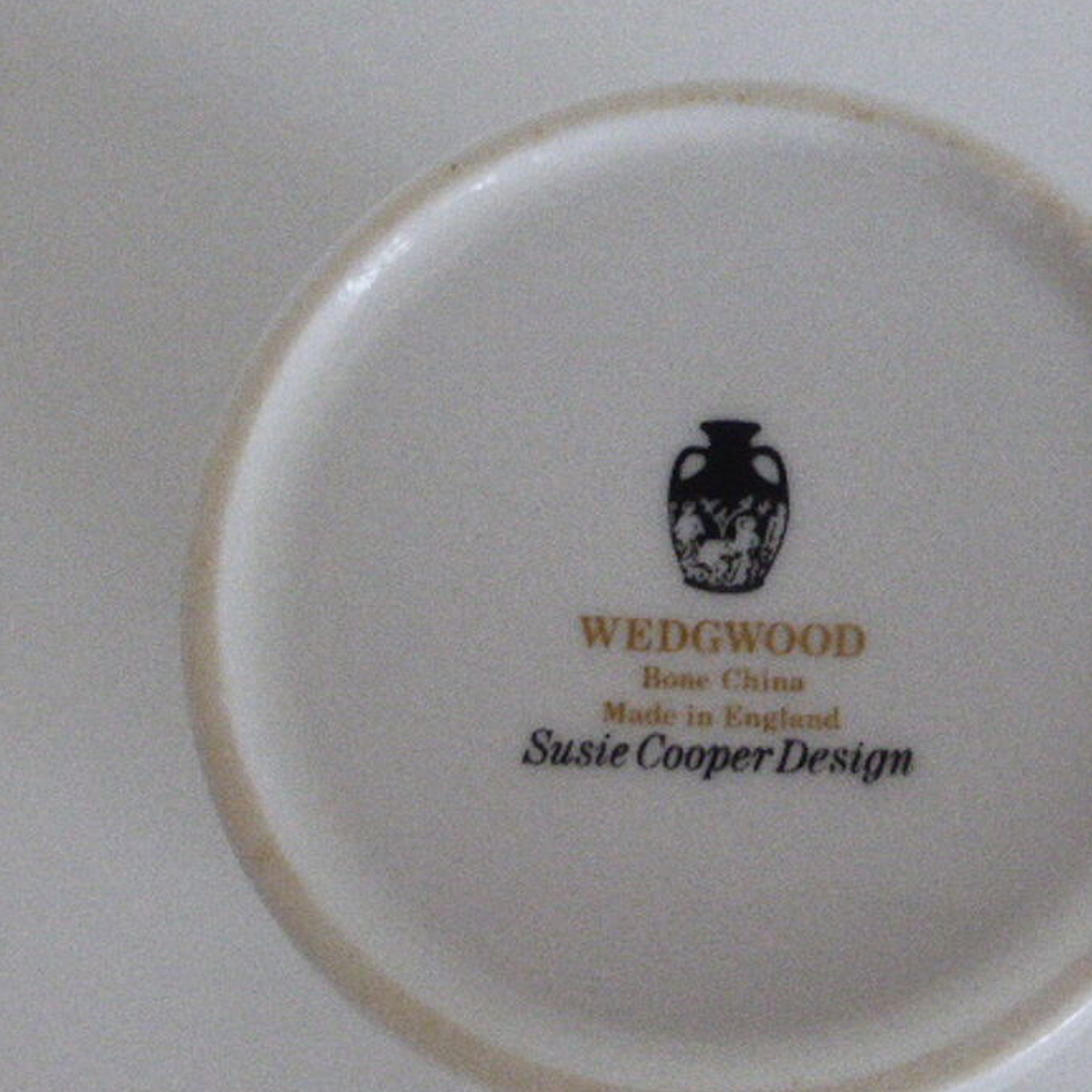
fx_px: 1642
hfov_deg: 36.3
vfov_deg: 36.8
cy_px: 578
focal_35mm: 46
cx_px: 756
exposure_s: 1/40
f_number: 3.7
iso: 800
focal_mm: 6.1
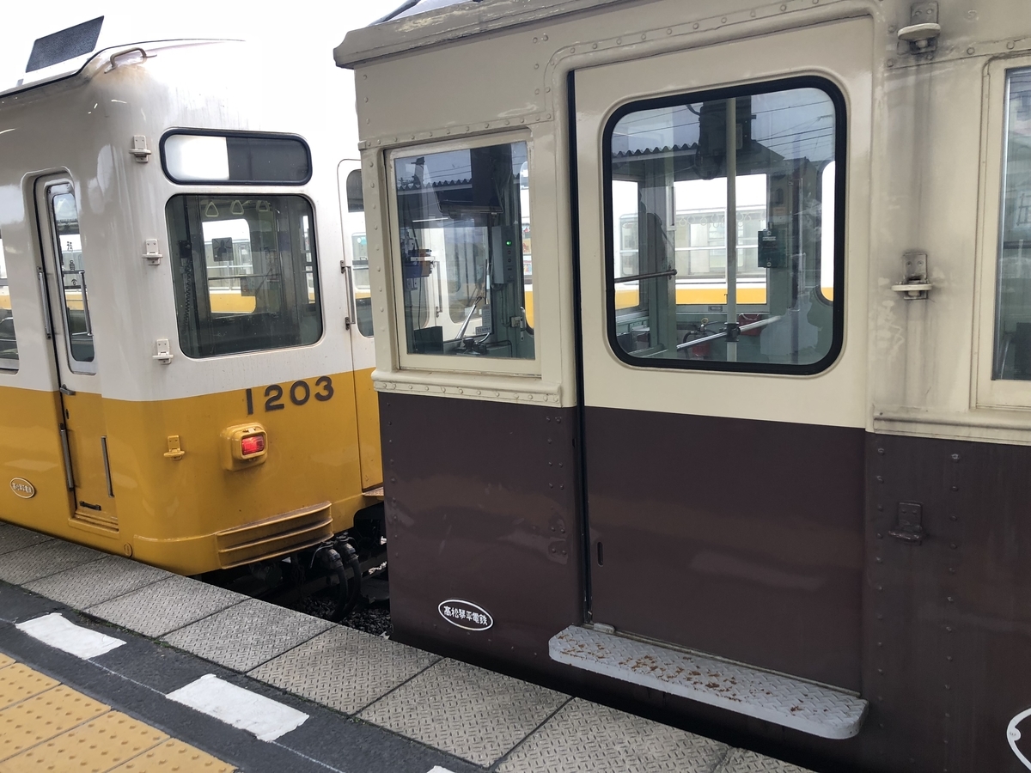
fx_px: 834
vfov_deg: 49.7
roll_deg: +2.1
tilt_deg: -9.2
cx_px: 516
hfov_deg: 63.4
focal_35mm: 28
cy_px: 386
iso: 40
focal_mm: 4
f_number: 1.8
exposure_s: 1/61
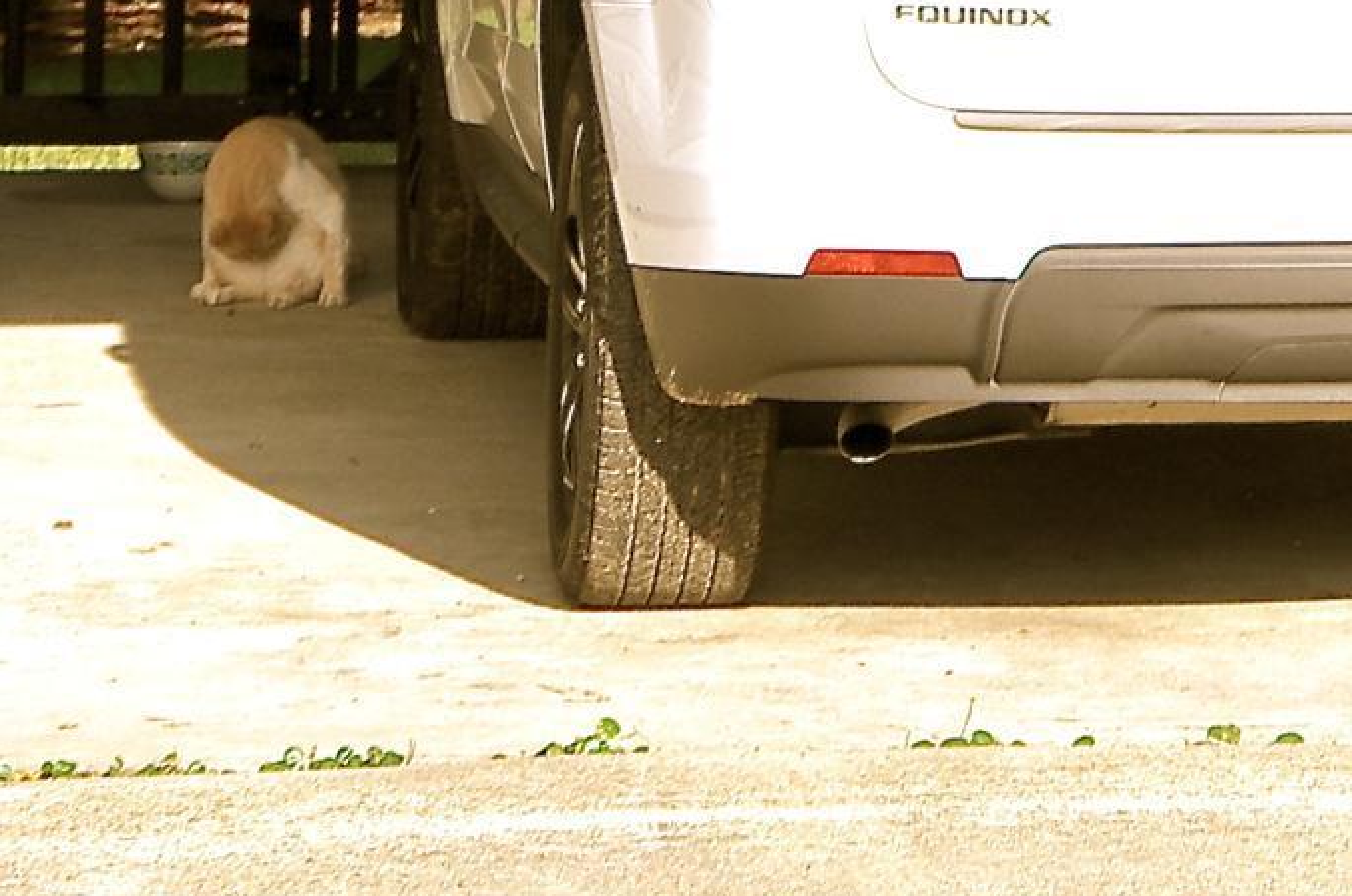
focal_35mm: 265
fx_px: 9933
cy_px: -929
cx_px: 2093
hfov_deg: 7.6
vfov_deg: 5.1
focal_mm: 40
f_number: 8
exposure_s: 1/200
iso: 100
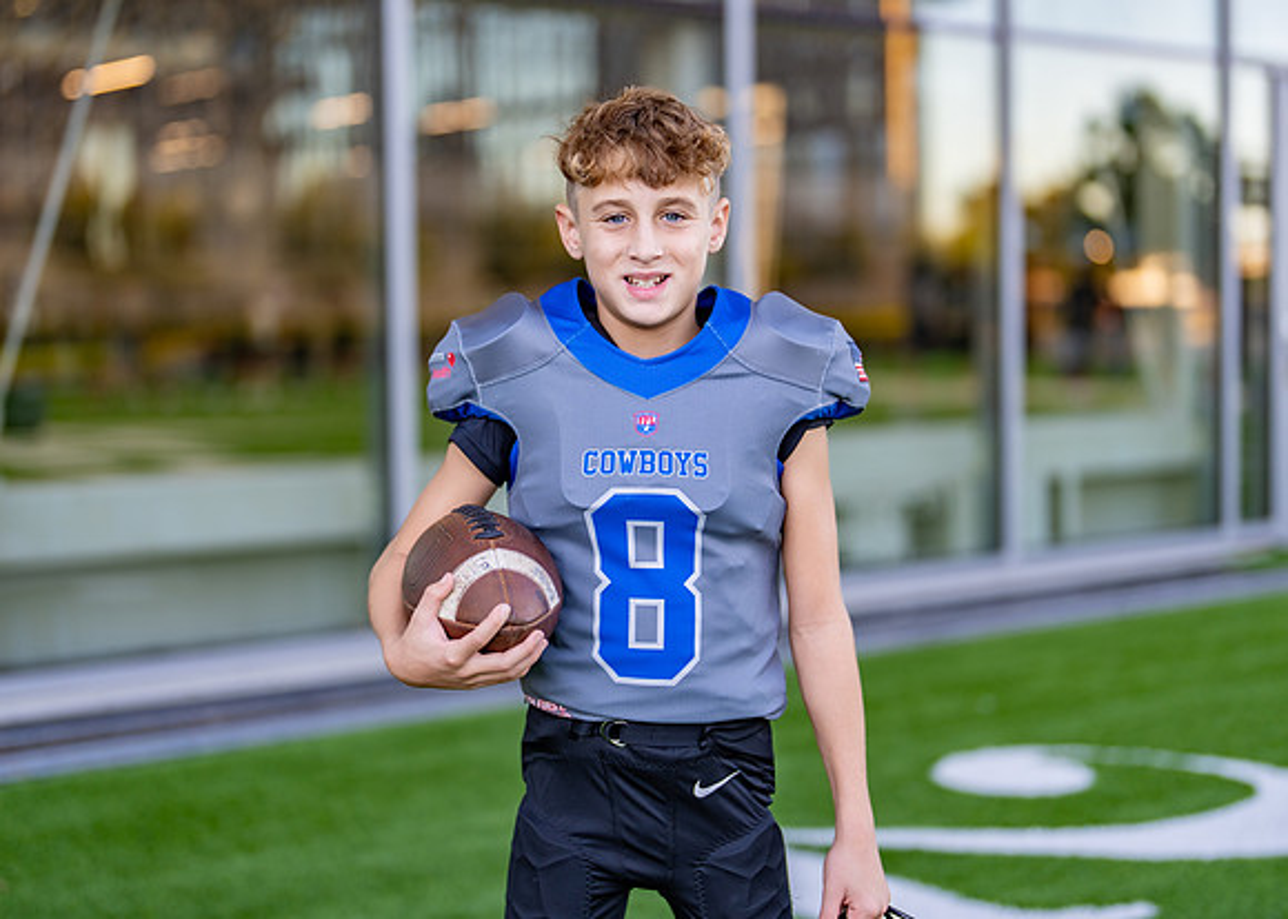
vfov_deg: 23.7
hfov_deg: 32.8
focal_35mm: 60
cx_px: 643
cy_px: 409
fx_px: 2186
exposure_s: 1/400
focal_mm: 50
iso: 100
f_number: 1.2
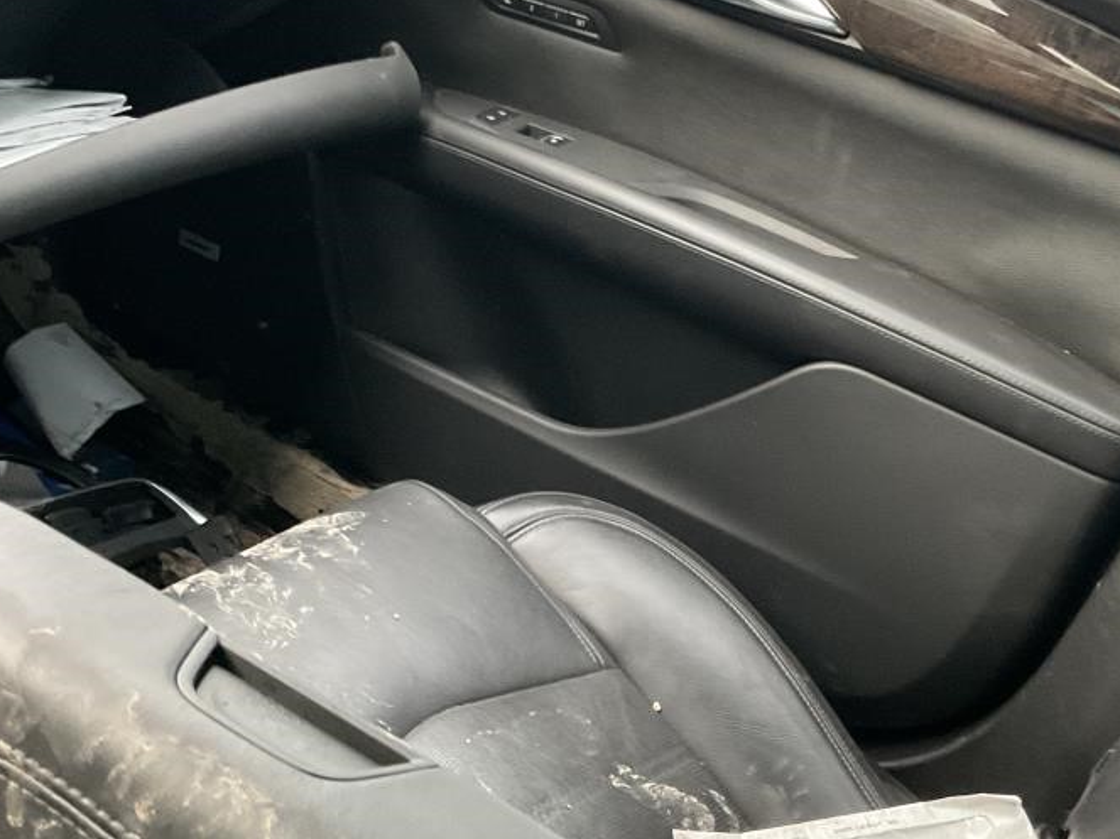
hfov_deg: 34.3
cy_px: 343
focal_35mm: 56
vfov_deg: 26.1
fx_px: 1812
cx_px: 595
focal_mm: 3
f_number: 1.8
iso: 200
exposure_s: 1/60
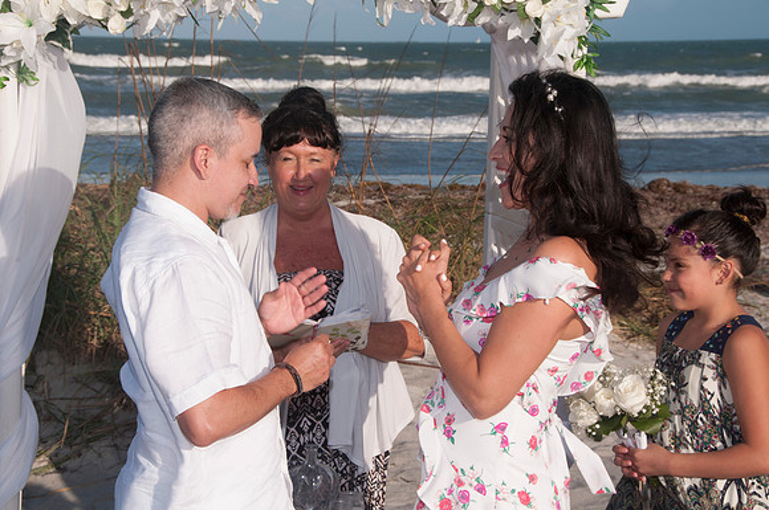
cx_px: 384
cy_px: 255
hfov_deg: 24.6
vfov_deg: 16.5
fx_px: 1760
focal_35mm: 82
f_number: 13
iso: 100
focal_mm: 55
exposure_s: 1/250
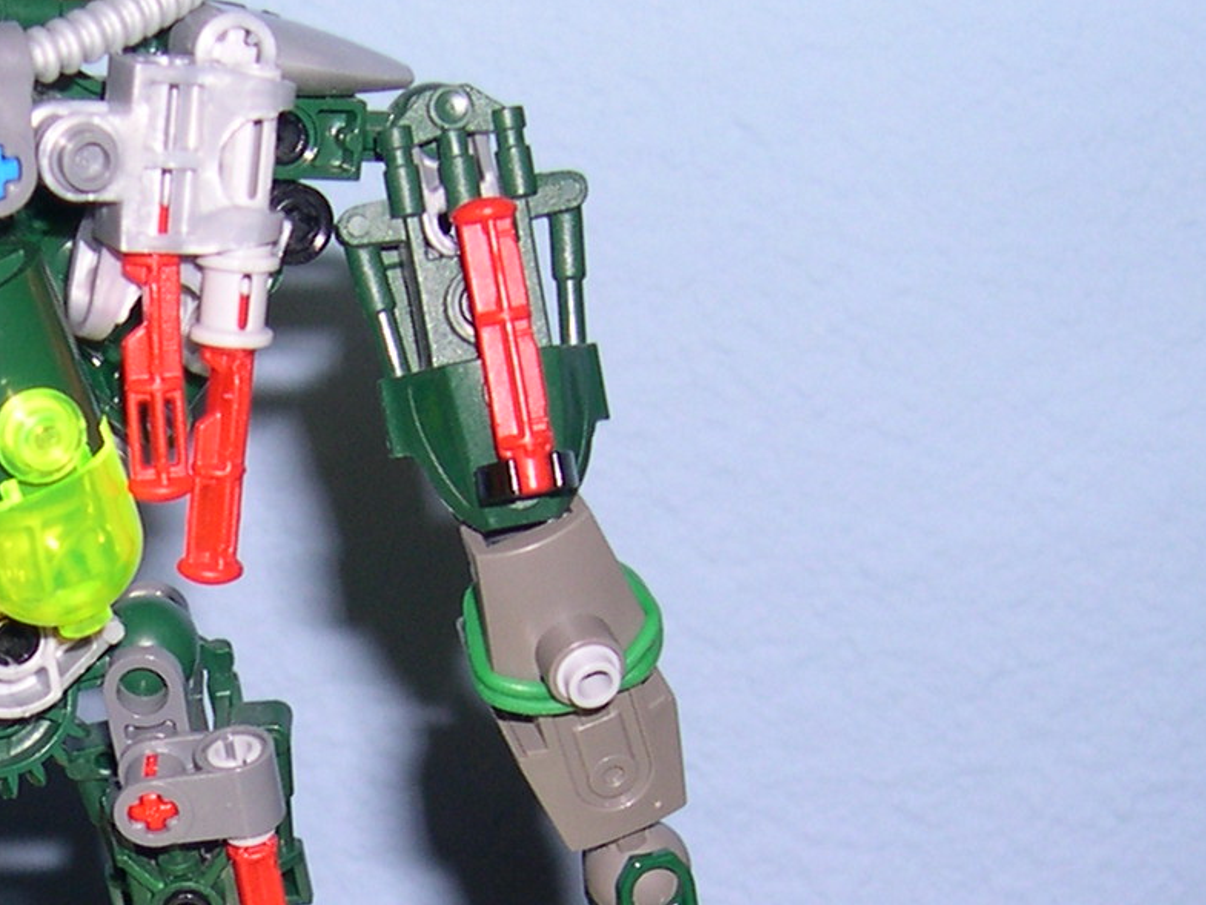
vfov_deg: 13.2
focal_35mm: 110
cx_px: -31
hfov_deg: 17.4
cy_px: 960
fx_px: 3833
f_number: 2.8
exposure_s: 1/60
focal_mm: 8
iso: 100
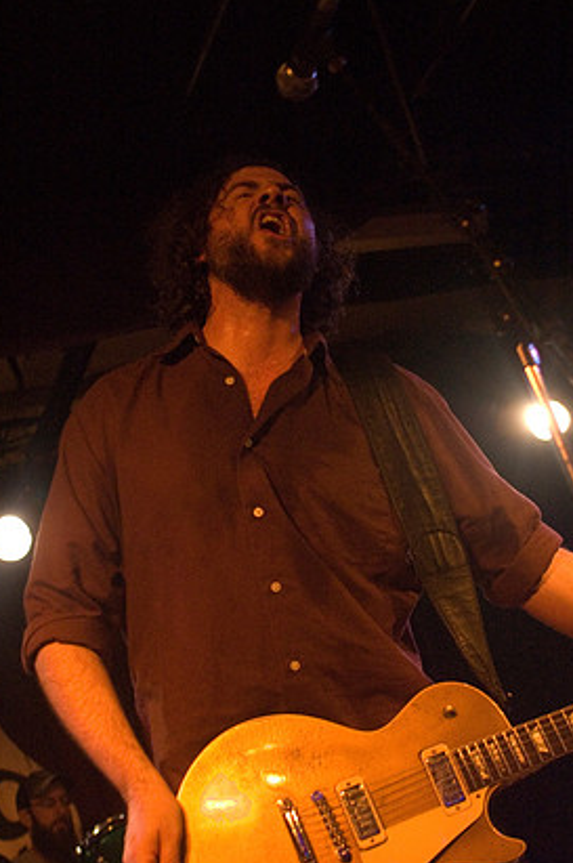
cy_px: 449
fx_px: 1377
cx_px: 282
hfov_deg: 23.5
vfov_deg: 34.8
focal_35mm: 58
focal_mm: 35
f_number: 2.8
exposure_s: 1/50
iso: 1600
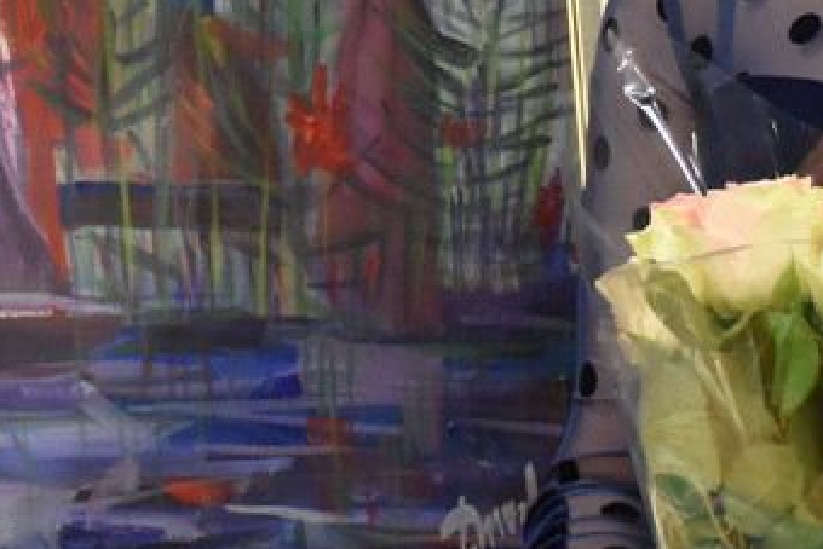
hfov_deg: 12.4
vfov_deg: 8.3
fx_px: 3773
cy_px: -7
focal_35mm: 165
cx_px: 230
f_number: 3.8
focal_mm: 26
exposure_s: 1/60
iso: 1250
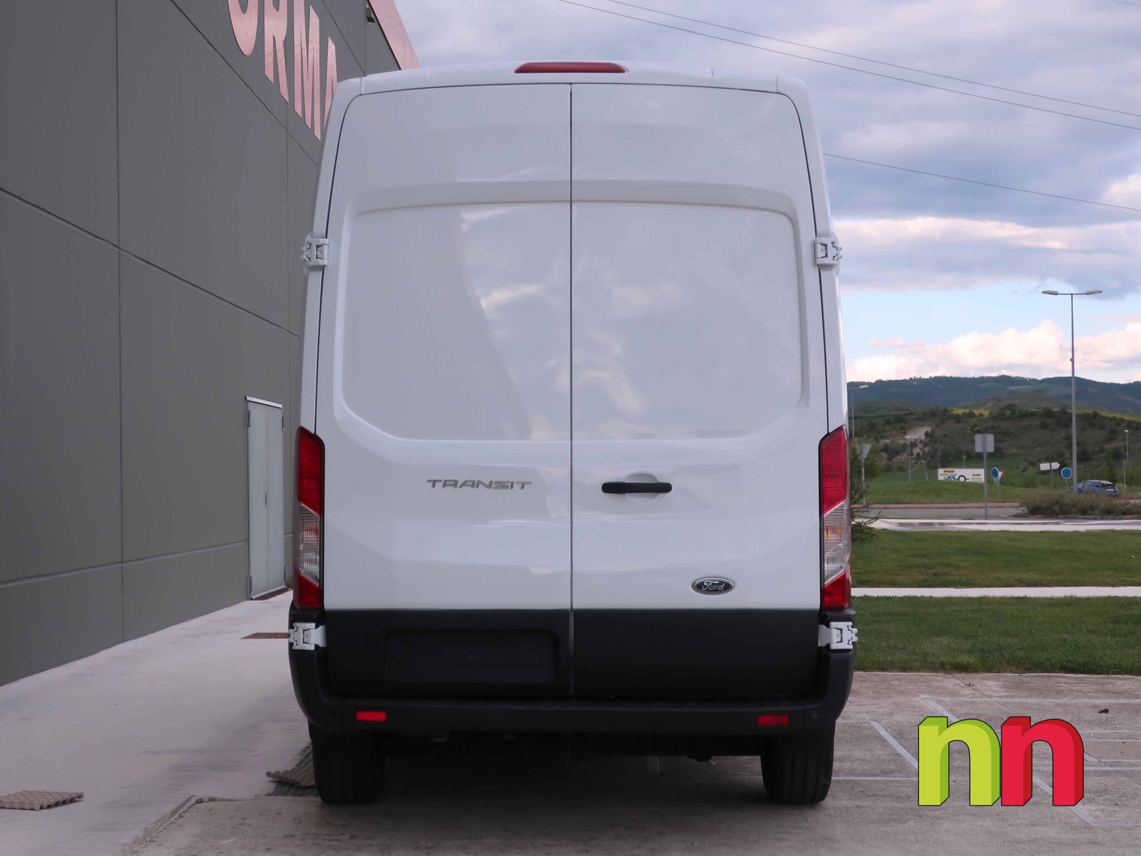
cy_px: 428
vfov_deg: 56.8
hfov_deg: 71.6
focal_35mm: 24
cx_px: 570
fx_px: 791
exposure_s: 1/3200
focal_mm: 6.86
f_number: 1.8
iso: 80
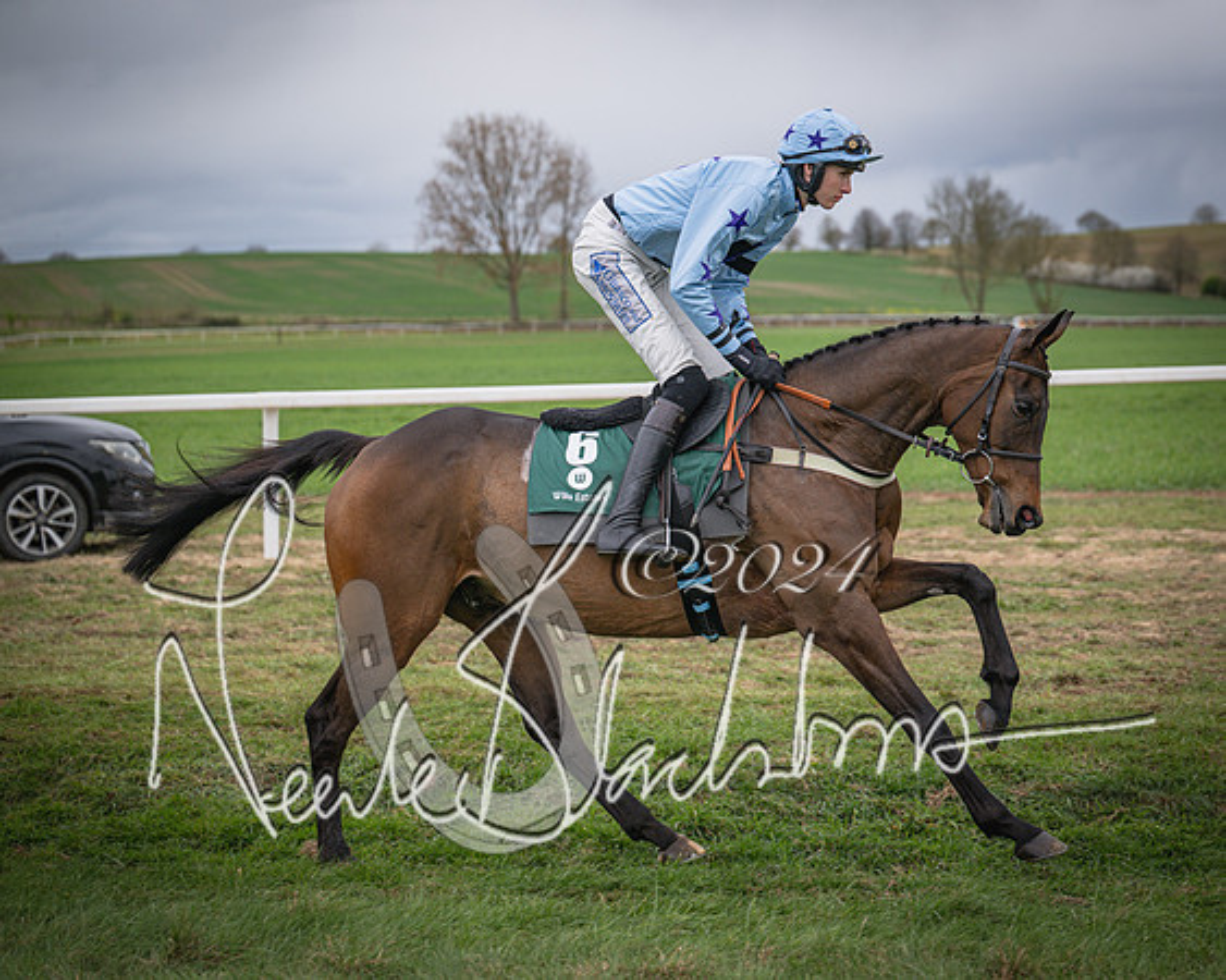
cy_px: 486
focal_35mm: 80
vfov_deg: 19.3
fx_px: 2885
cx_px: 695
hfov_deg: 24.0
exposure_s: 1/1600
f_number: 3.2
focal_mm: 70
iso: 400
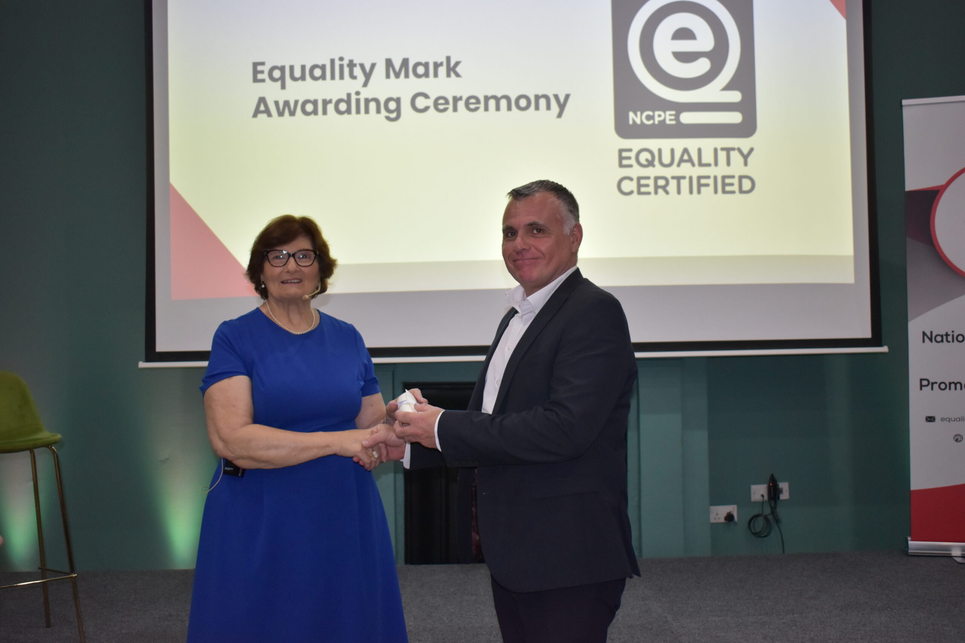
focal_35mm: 39
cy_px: 322
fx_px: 1045
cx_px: 482
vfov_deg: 34.2
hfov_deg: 49.6
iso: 1000
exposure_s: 1/125
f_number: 4
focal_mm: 26
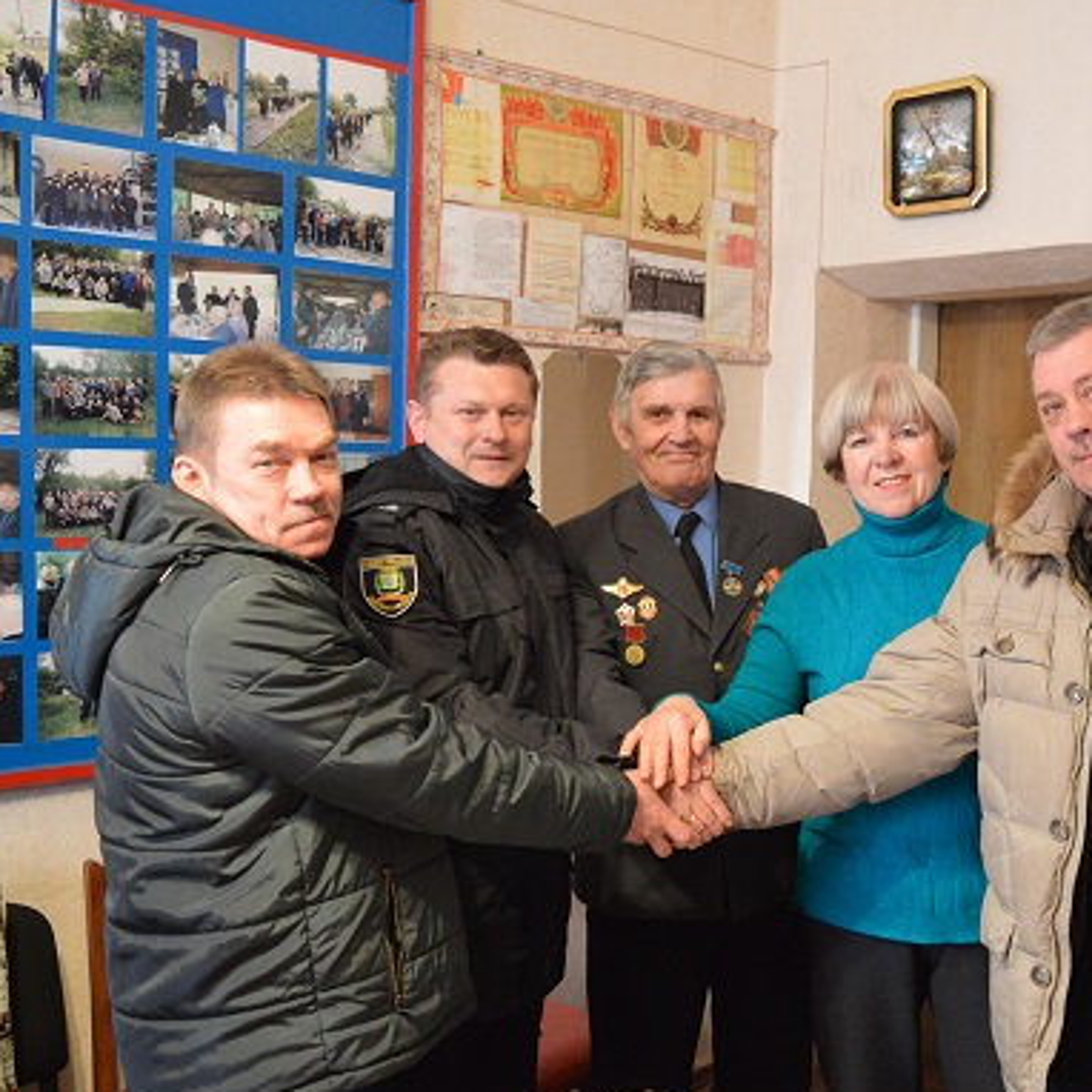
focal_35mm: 43
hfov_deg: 38.7
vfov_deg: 39.4
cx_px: 778
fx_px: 1523
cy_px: 567
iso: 3200
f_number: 3.8
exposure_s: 1/30
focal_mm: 21
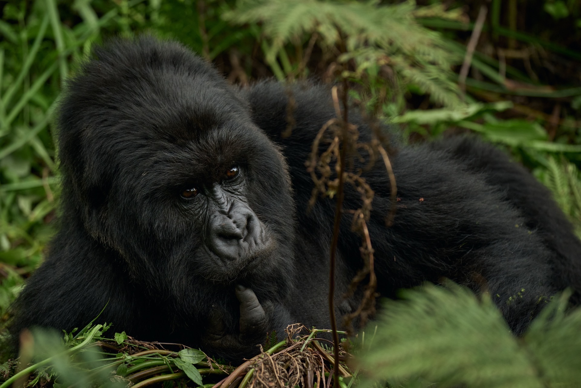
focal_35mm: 210
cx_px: 290
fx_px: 3389
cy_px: 194
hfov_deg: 9.8
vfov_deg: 6.5
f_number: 4
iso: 1000
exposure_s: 1/400
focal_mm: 140
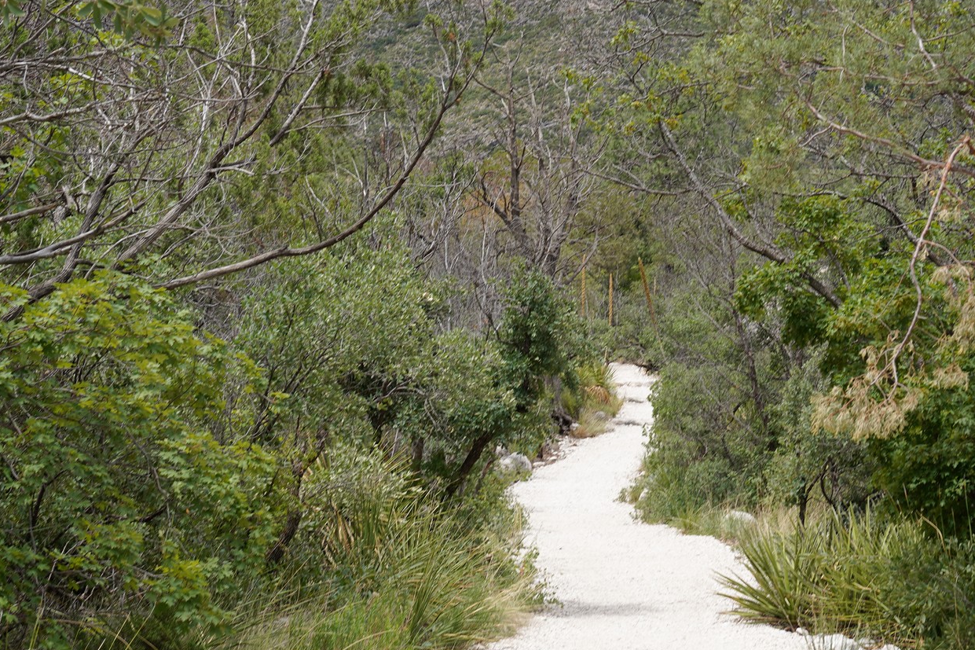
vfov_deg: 17.2
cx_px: 582
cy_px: 171
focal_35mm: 79
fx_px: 2139
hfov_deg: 25.6
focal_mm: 49
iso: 100
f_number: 11
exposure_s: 1/100
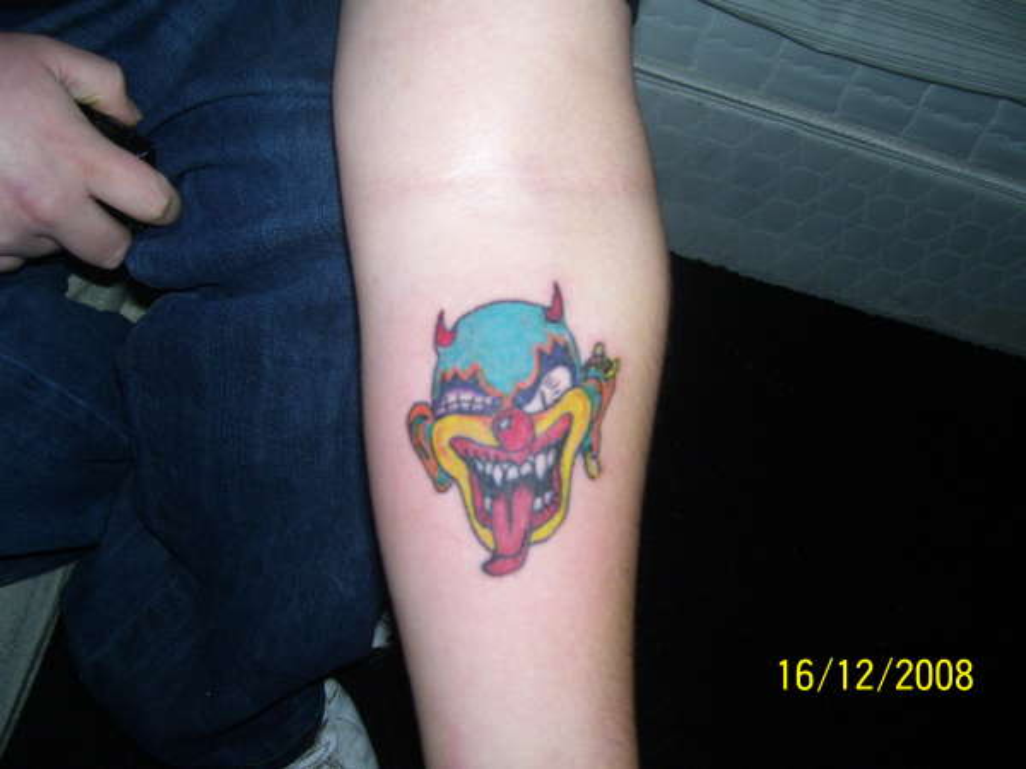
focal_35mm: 37
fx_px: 1097
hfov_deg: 50.1
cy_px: 384
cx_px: 513
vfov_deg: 38.7
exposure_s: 1/60
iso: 125
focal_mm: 6
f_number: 2.7
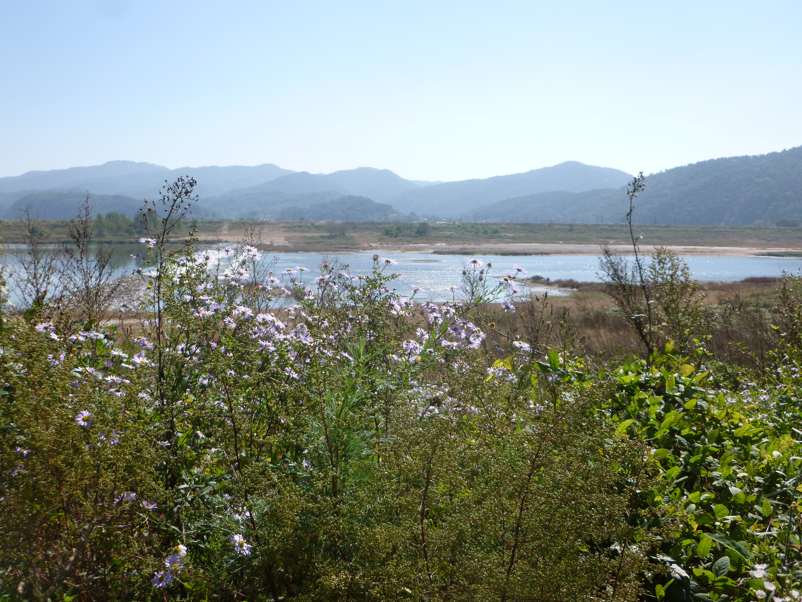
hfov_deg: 54.0
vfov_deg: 41.8
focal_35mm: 34
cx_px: 401
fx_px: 788
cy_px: 301
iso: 100
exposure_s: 1/1000
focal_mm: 6.1
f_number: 3.6
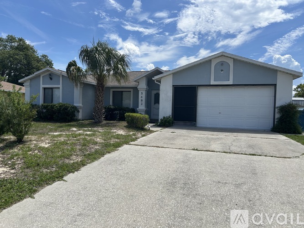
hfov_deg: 67.3
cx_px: 152
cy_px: 114
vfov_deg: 53.0
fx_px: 228
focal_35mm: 26
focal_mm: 5.7
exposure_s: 1/6993
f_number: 1.5
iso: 50
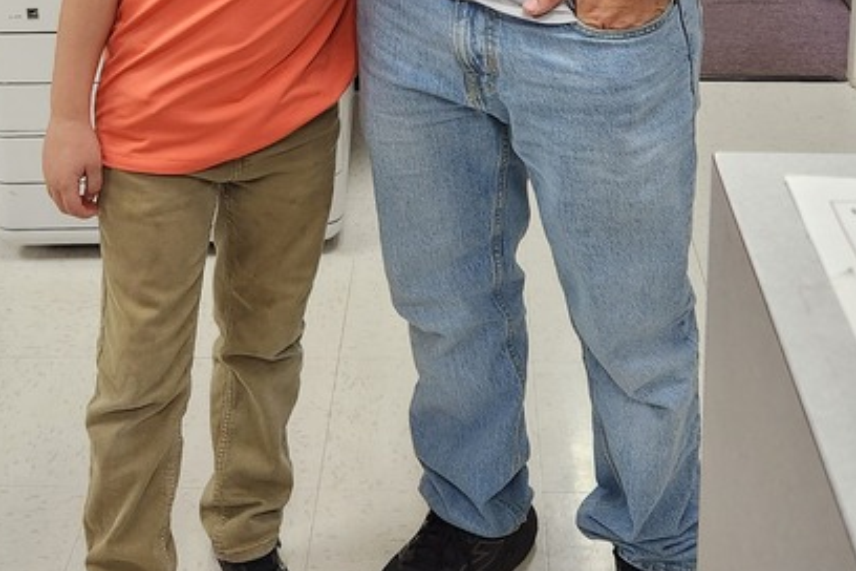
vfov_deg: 21.1
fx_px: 1427
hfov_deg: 33.4
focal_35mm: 60
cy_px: -109
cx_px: 407
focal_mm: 5.4
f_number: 1.8
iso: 320
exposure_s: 1/120
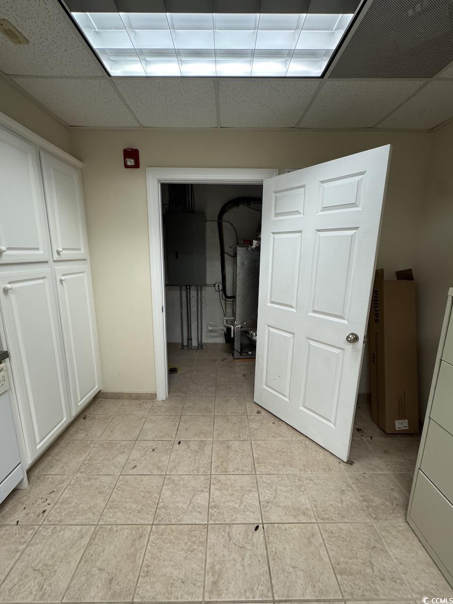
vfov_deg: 102.1
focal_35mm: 14
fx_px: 244
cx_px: 226
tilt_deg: -10.8
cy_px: 302
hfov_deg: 85.7
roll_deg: -0.5
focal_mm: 2.22
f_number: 2.2
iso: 320
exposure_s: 1/120
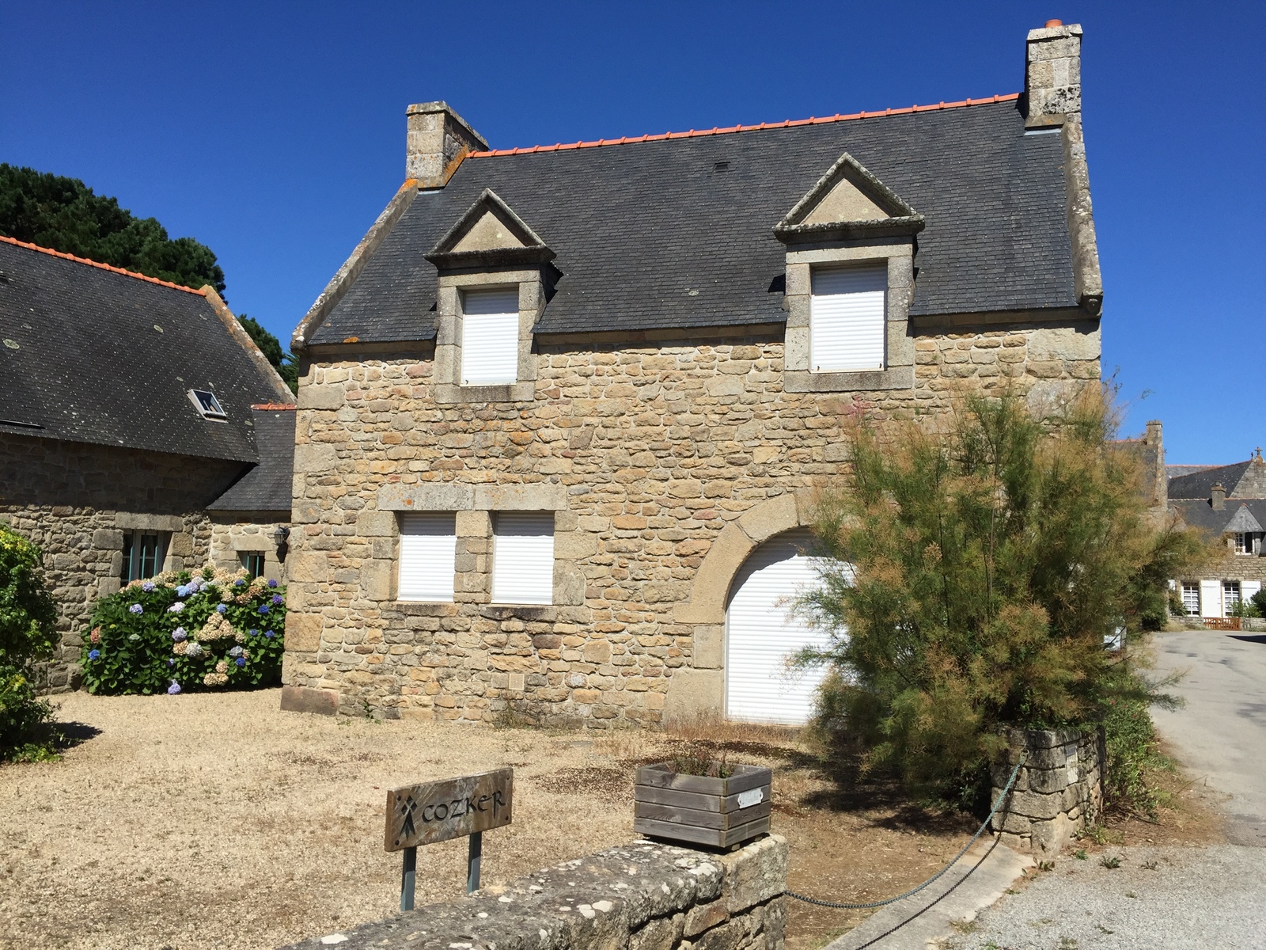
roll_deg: -2.7
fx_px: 1061
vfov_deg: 48.2
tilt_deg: +6.4
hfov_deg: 61.7
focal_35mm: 29
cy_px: 475
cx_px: 633
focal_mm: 4.15
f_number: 2.2
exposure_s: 1/2326
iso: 32
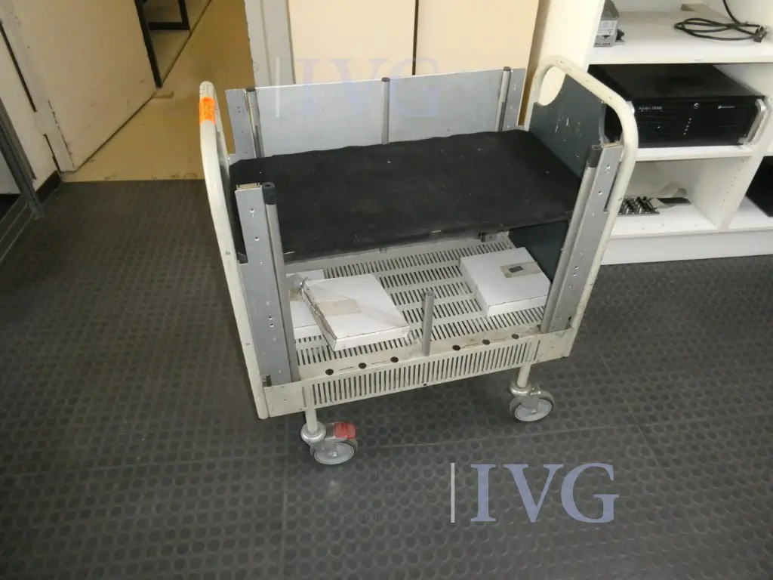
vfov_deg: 56.8
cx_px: 386
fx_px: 536
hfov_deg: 71.6
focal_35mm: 24
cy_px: 290
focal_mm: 4.3
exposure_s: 1/125
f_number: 3.3
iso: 800
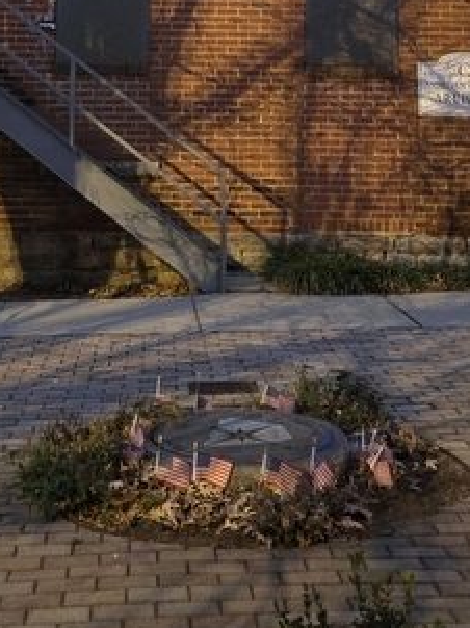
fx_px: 1106
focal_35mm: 61
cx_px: 181
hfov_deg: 23.9
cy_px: -60
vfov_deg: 28.8
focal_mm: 5.4
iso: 1600
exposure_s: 1/15
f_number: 1.8
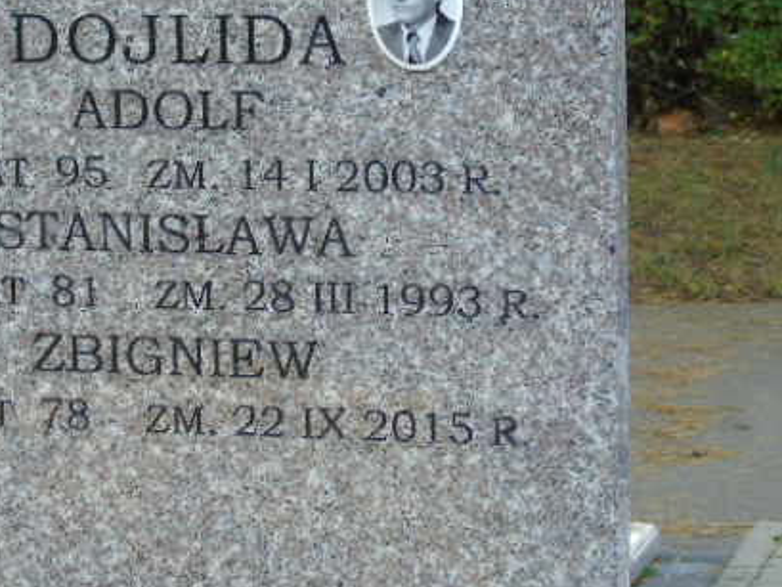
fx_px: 3819
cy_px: 314
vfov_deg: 8.8
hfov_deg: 11.7
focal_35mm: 169
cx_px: 203
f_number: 4.4
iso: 80
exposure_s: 1/40
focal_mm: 19
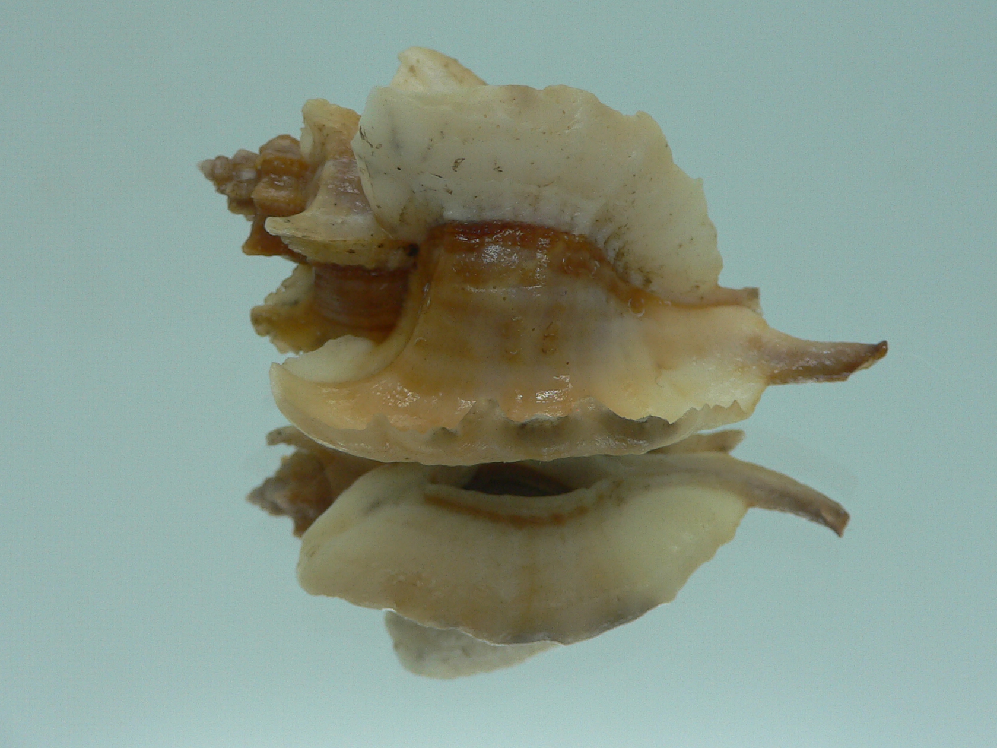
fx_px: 1210
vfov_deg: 34.3
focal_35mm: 42
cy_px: 322
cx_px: 510
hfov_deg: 44.8
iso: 80
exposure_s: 1/60
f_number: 2.8
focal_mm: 4.6
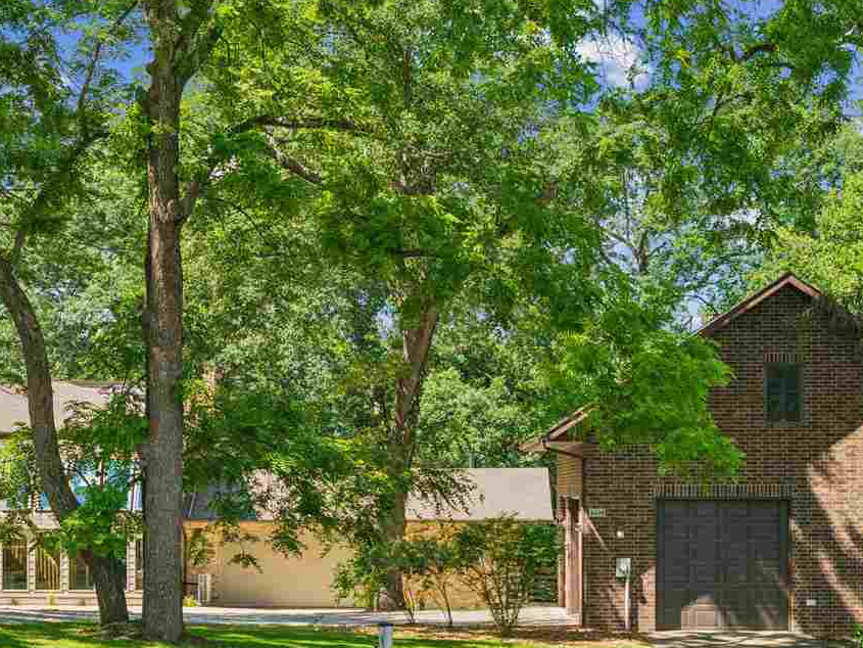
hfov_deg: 18.5
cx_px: 240
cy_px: 476
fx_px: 2643
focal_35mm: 106
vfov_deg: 13.9
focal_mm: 19.4
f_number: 2.8
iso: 200
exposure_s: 1/500
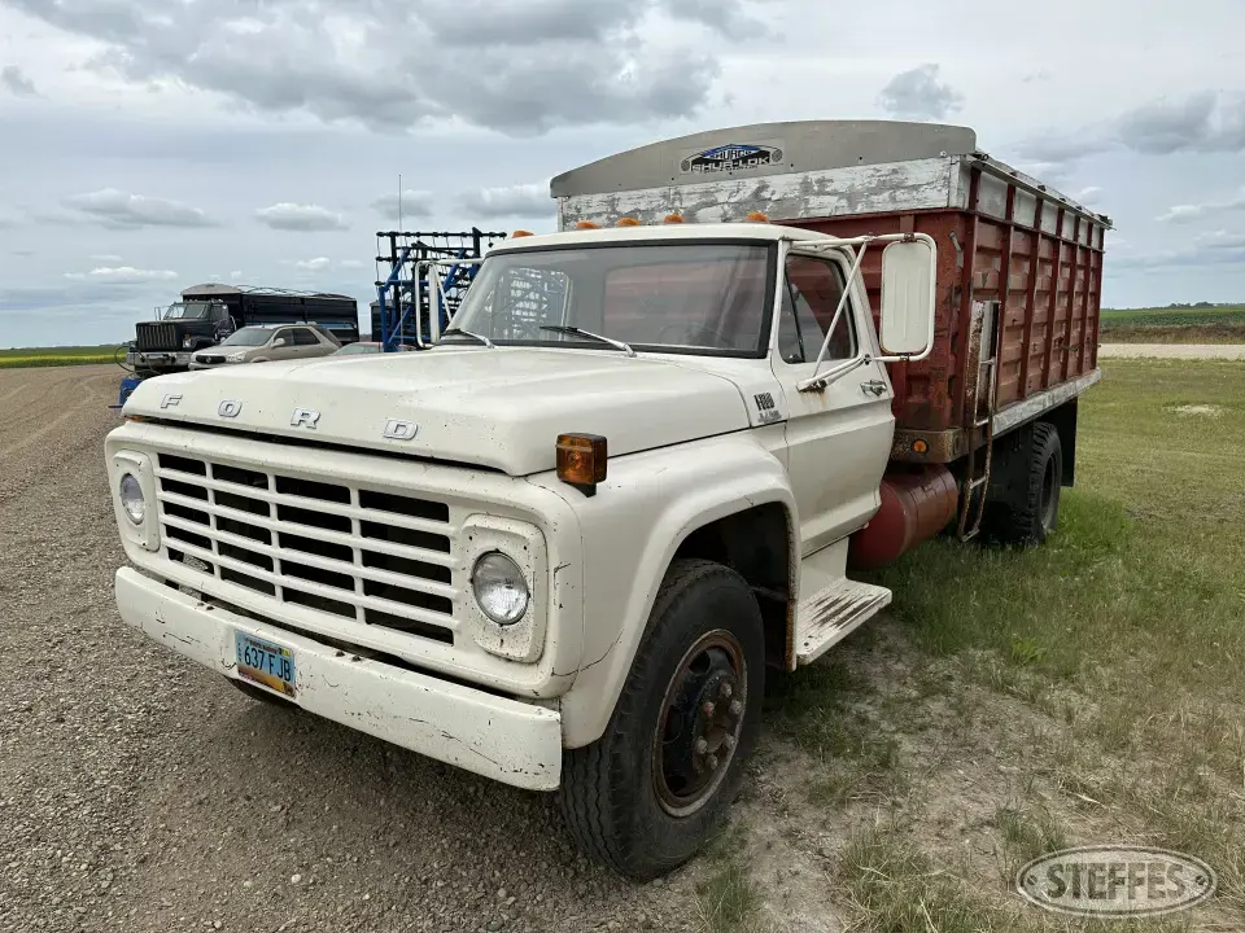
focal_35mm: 24
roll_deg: +4.4
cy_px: 466
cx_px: 622
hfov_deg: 71.6
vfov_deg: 56.8
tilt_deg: -7.1
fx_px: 863
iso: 80
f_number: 1.78
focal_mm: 6.86
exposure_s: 1/5525
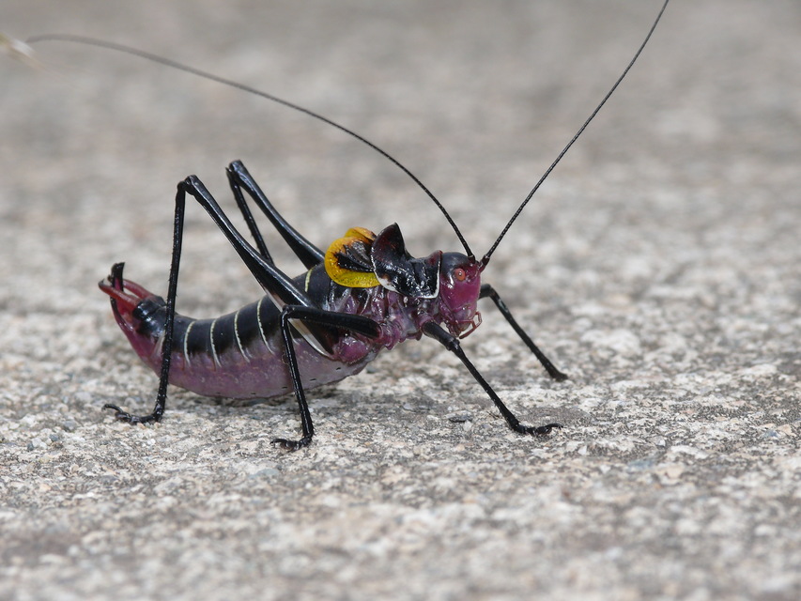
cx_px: 400
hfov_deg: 10.9
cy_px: 300
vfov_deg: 8.2
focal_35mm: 182
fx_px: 4212
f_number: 7.1
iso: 100
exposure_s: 1/400
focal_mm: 38.4
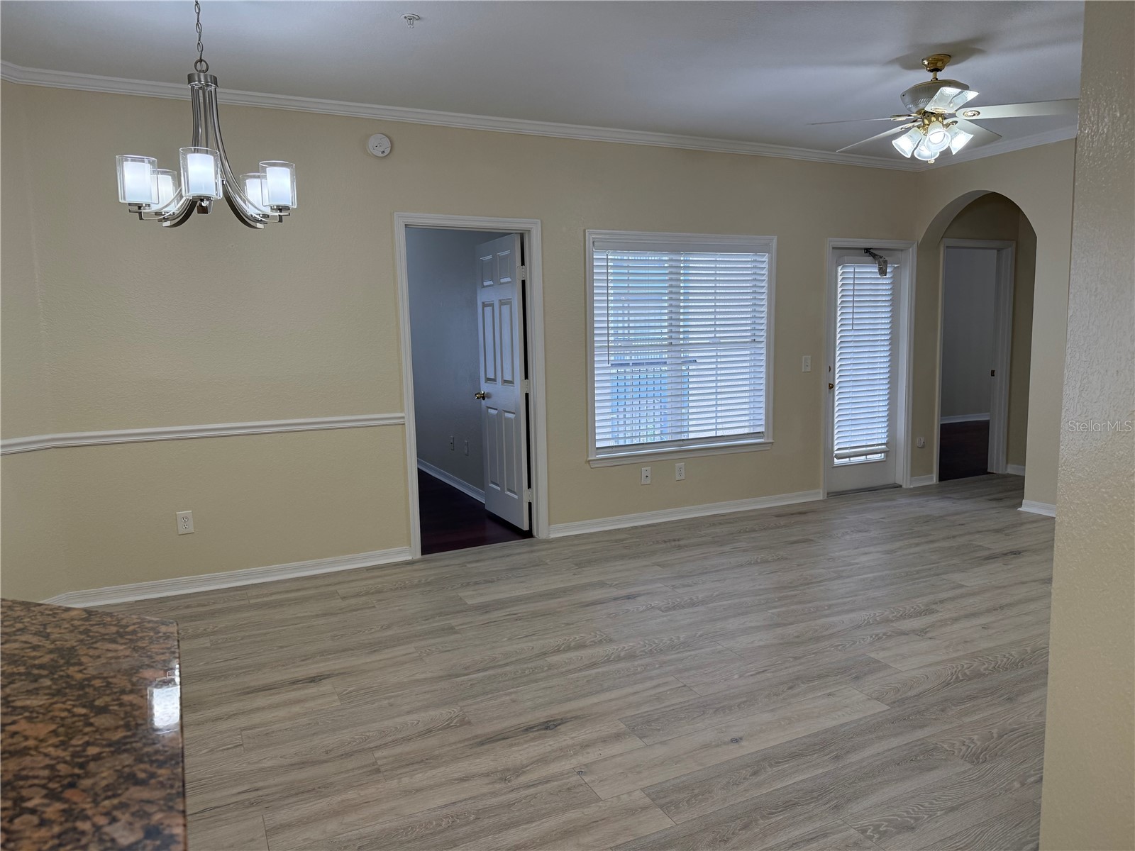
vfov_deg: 56.8
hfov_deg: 71.6
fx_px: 787
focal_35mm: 24
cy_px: 426
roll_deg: +0.9
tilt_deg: -6.6
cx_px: 568
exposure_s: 1/228
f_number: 1.78
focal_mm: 6.76
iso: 125
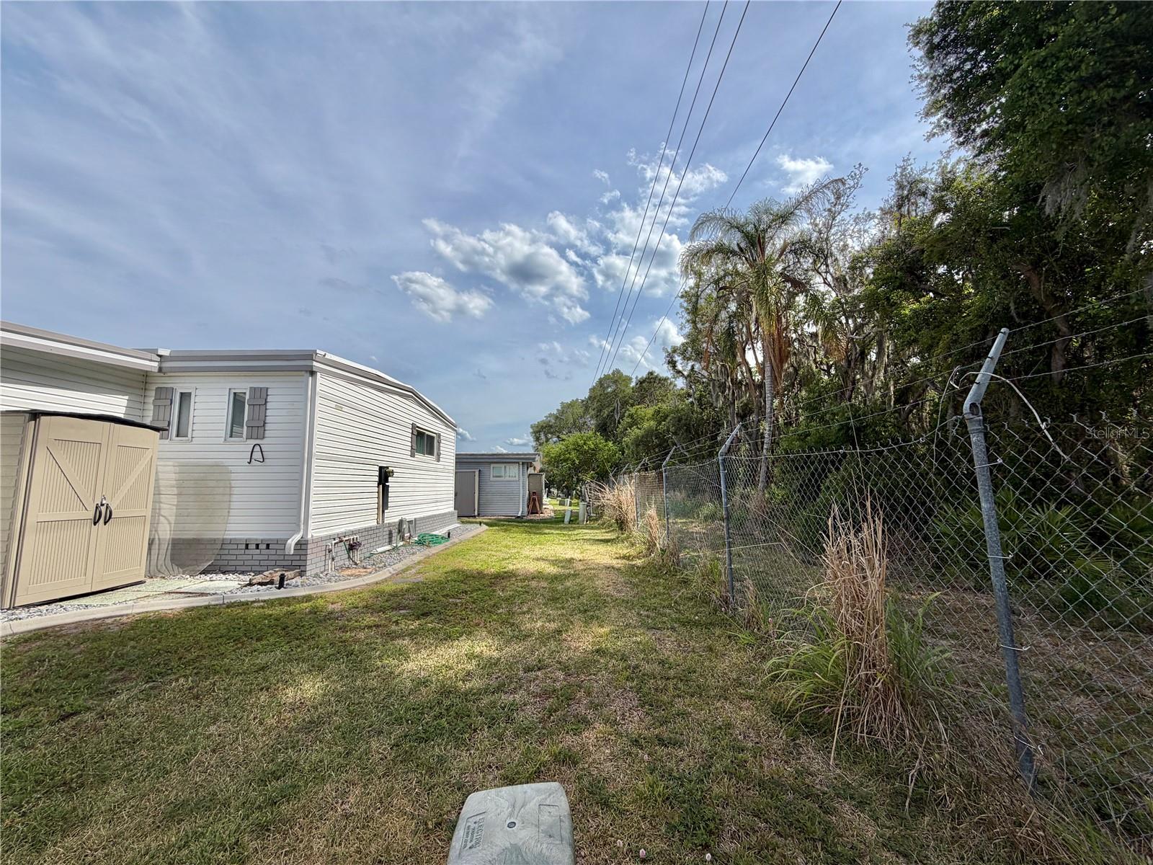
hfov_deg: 102.1
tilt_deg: +5.7
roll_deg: +0.1
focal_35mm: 14
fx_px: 466
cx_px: 576
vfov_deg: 85.7
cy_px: 432
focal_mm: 2.22
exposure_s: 1/1368
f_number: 2.2
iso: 20
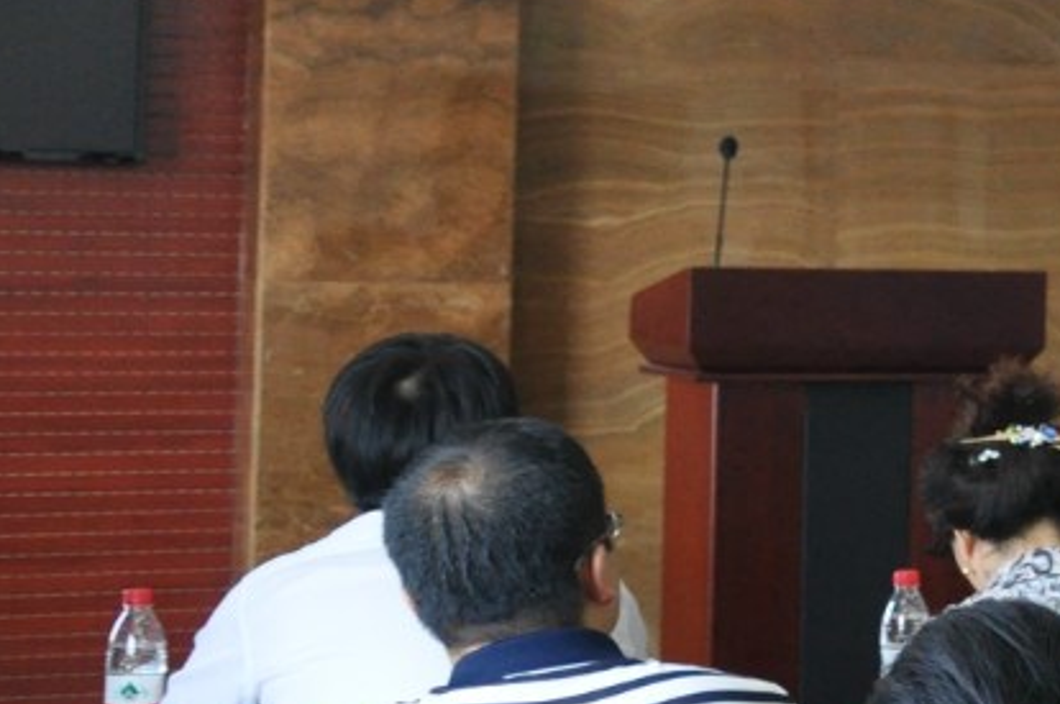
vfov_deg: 9.8
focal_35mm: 139
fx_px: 4088
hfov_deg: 13.0
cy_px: 95
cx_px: 2037
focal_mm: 24
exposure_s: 1/80
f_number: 4.5
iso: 1000
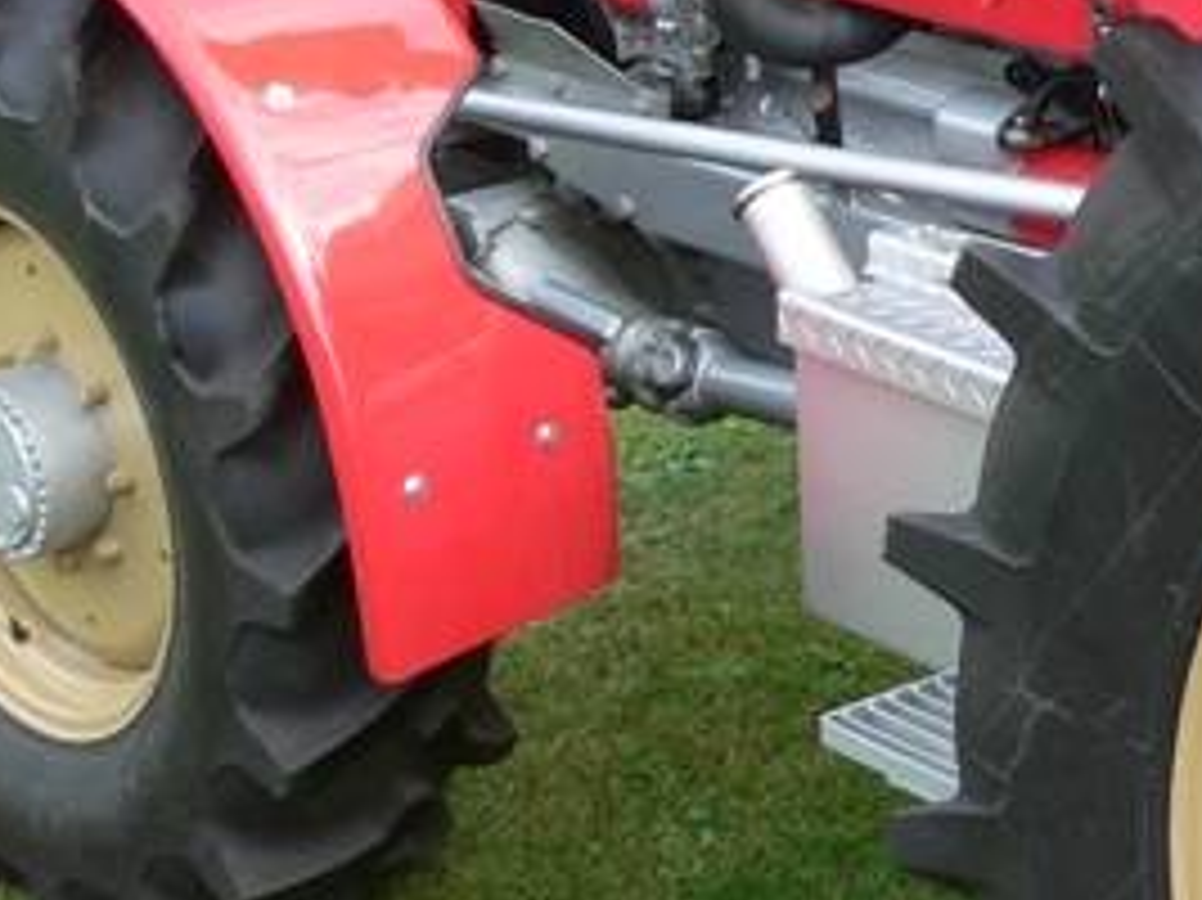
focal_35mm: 108
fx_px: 3748
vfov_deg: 13.2
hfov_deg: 17.1
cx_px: 1558
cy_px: -261
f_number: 3.7
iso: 80
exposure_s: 1/125
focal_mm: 6
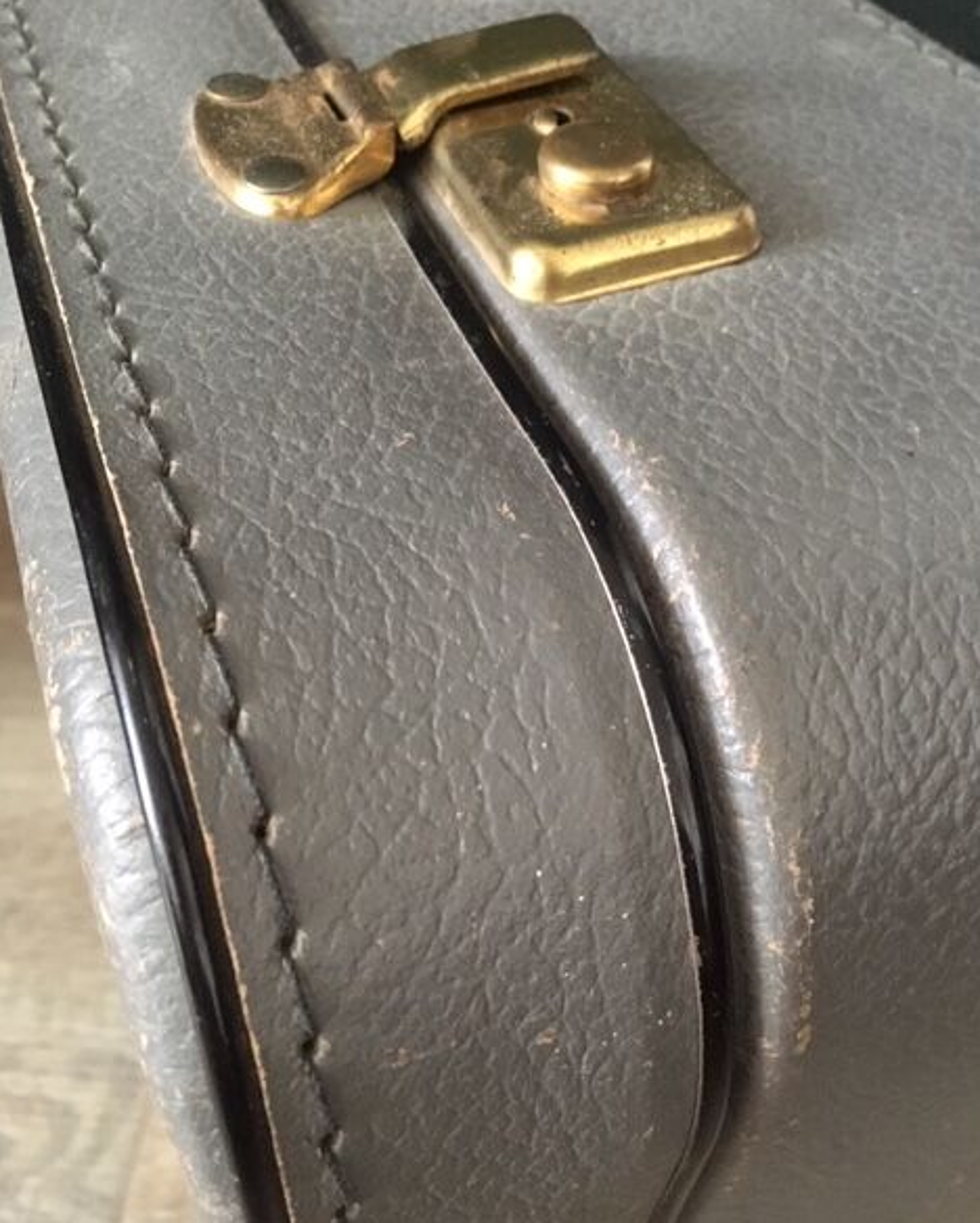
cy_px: 628
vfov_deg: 57.1
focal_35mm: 31
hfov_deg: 47.2
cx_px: 498
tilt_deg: -47.4
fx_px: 1123
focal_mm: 4.15
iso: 320
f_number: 2.2
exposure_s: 1/17
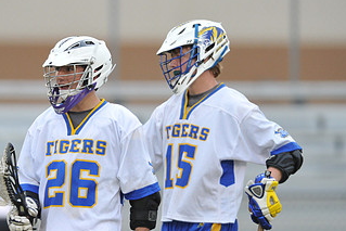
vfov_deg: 1.5
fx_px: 8730
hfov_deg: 2.3
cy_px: 143
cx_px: 67
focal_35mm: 908
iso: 2000
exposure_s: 1/400
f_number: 4.8
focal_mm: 500
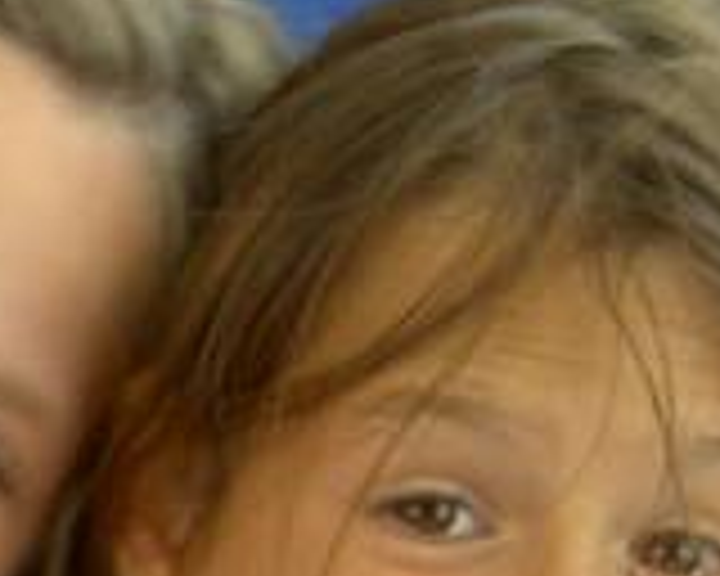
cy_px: 810
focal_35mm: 190
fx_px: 4049
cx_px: -464
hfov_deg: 9.8
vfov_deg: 8.0
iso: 100
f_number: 2.8
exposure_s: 1/80
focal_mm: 8
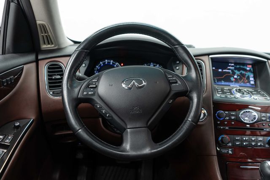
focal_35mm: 28
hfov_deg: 65.5
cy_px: 90
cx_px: 135
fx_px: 210
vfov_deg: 46.4
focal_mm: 28
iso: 1000
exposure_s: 1/50
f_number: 3.2
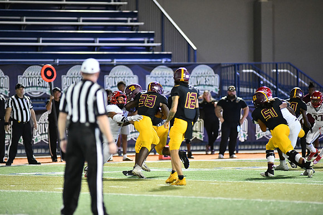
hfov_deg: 6.9
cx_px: 162
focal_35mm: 300
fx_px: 2692
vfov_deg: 4.6
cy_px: 108
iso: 8000
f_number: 2.8
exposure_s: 1/1250
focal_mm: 300
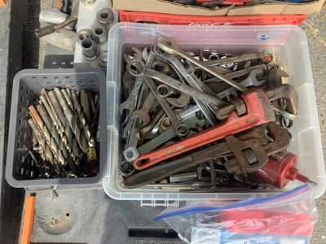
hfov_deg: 58.4
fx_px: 292
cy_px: 122
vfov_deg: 45.4
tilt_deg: -79.3
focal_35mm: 31
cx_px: 163
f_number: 2.4
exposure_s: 1/161
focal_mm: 3.3
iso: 25
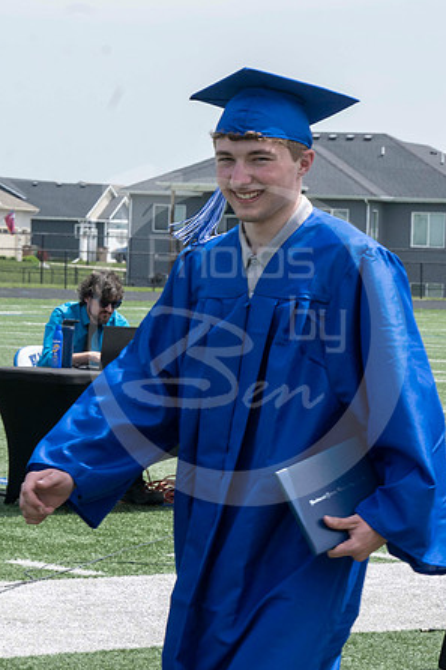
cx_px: 158
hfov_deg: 8.0
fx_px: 3199
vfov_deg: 11.9
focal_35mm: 172
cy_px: 206
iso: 200
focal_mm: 70
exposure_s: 1/250
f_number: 13
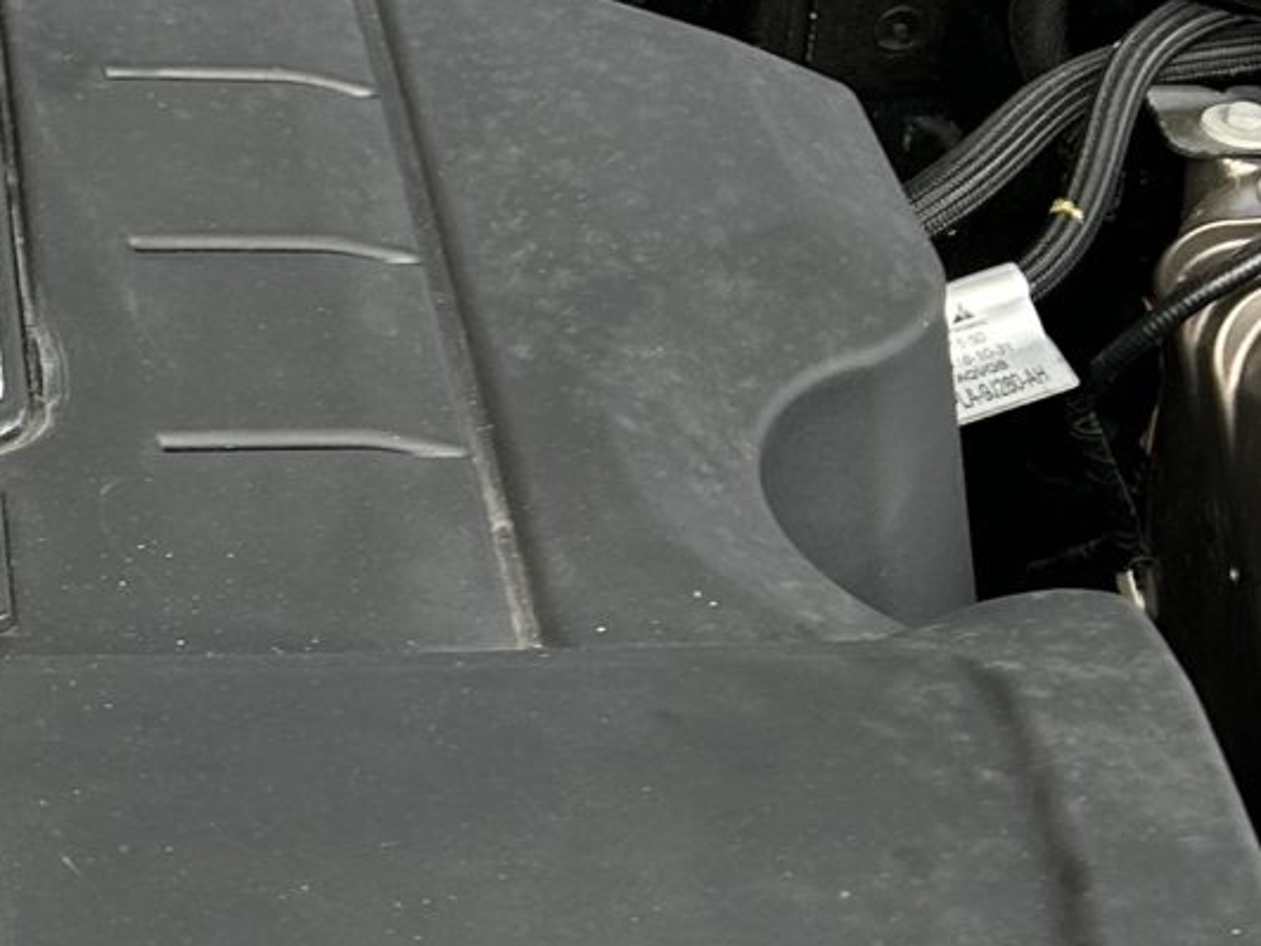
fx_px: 4554
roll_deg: -0.2
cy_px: 424
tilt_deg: -29.7
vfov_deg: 11.9
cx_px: -396
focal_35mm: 125
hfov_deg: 15.0
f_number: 1.5
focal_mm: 5.7
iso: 32
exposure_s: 1/138
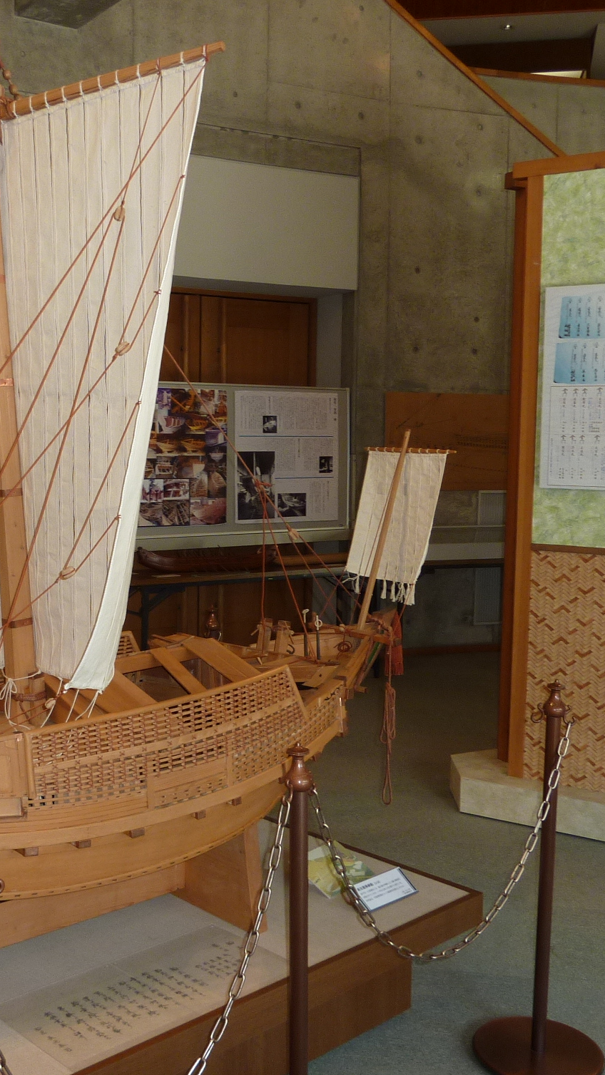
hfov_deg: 31.8
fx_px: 1055
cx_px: 209
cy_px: 532
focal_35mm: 37
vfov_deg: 54.0
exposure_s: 1/30
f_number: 3.3
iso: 125
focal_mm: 4.1
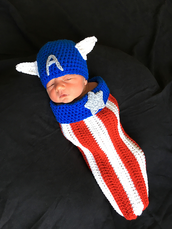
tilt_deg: -60.8
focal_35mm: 29
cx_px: 86
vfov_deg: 61.7
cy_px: 114
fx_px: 192
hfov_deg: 48.2
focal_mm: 4.15
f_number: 2.2
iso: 64
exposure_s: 1/30
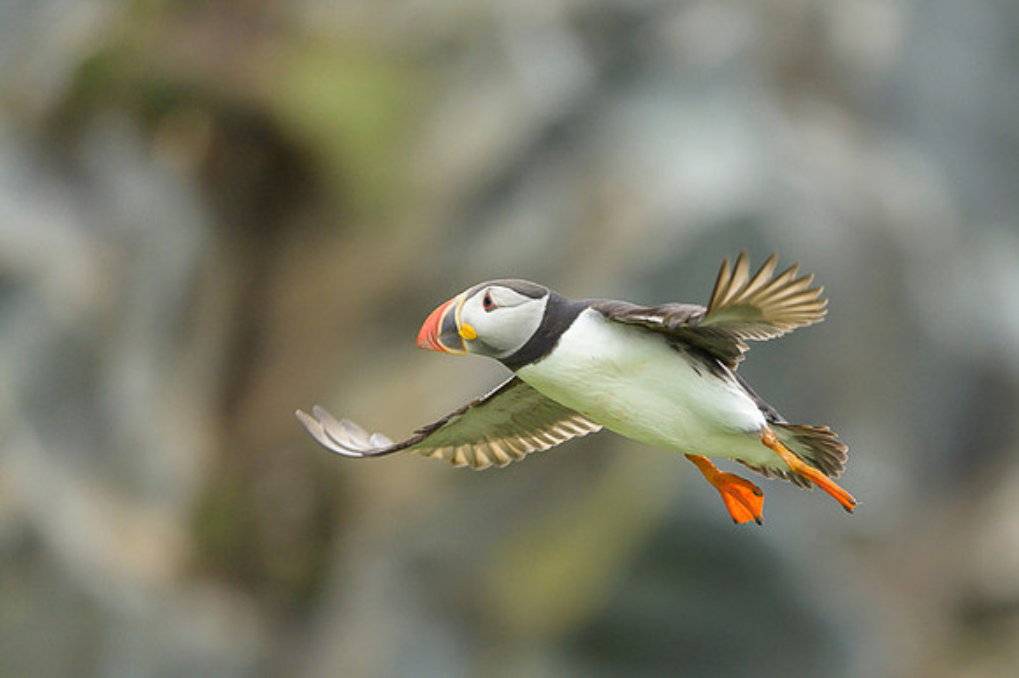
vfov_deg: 1.8
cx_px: 799
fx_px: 22183
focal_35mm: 784
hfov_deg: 2.6
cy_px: 532
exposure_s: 1/2500
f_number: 4
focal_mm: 500
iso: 1600
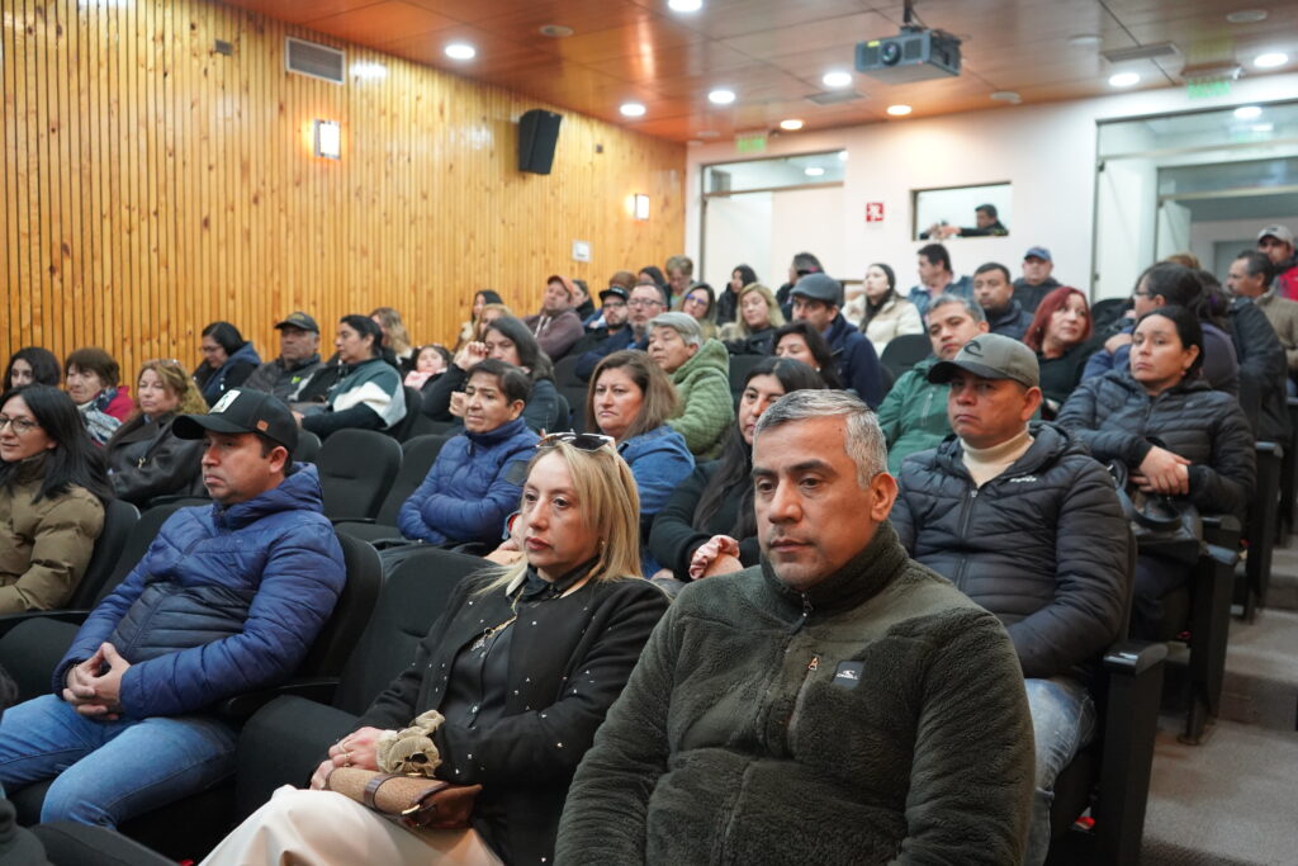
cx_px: 649
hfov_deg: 63.7
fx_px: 1046
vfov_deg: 45.0
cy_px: 433
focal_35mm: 29
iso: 5000
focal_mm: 29
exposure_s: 1/160
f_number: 4
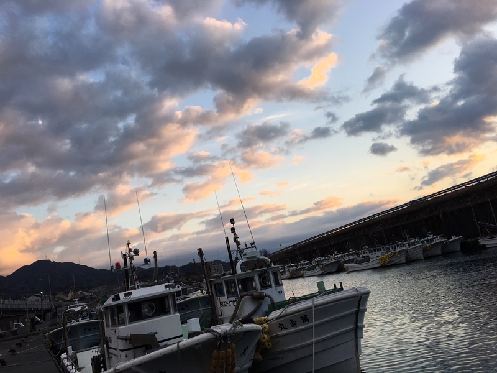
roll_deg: +11.1
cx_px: 248
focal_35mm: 29
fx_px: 416
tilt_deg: +12.3
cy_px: 186
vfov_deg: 48.2
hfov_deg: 61.7
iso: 25
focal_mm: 4.15
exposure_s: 1/375
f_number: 2.2
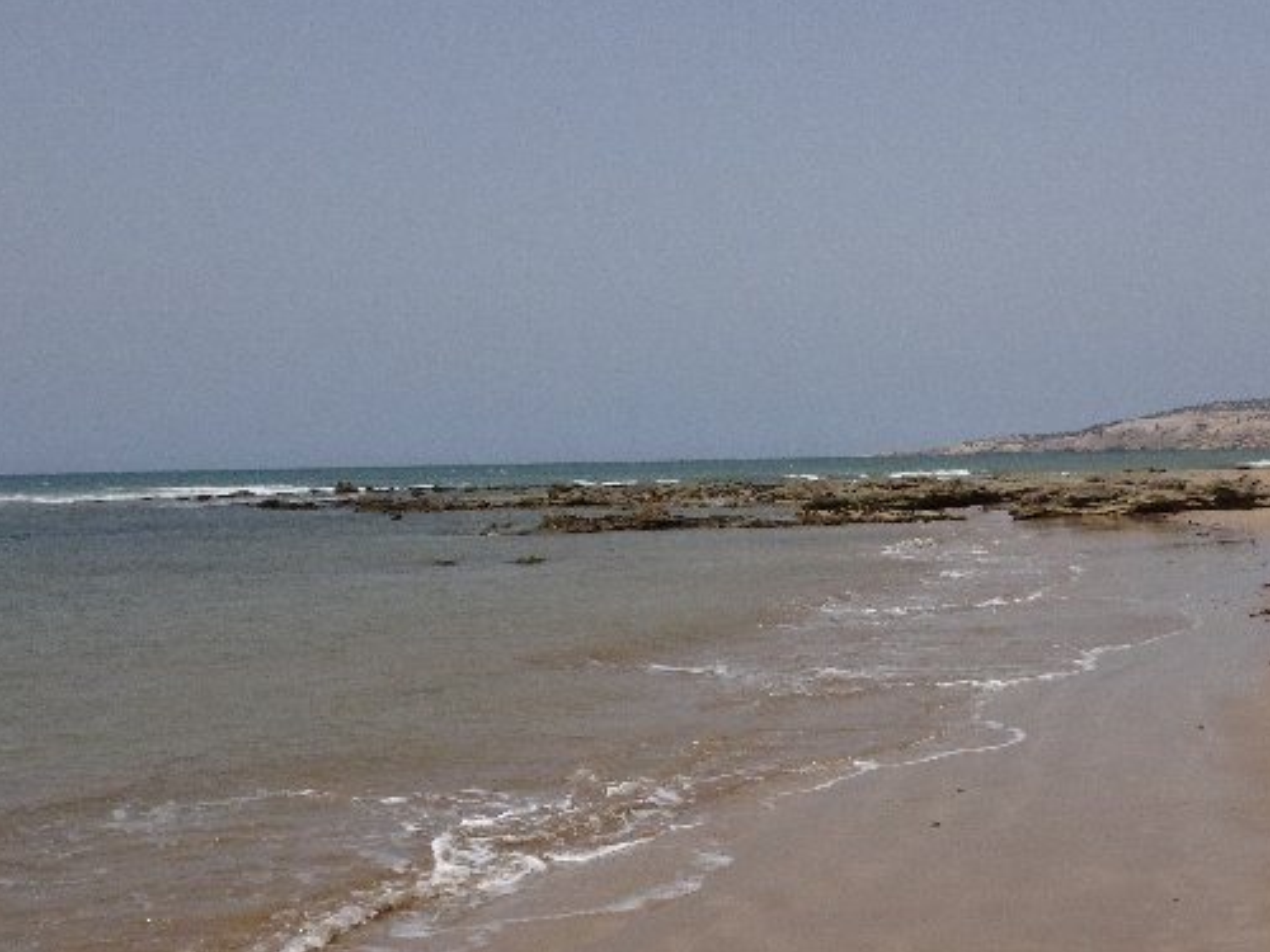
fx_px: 1761
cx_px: 879
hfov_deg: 39.0
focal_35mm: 48
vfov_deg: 30.1
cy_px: 625
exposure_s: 1/2000
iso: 160
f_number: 4.5
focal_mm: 5.09
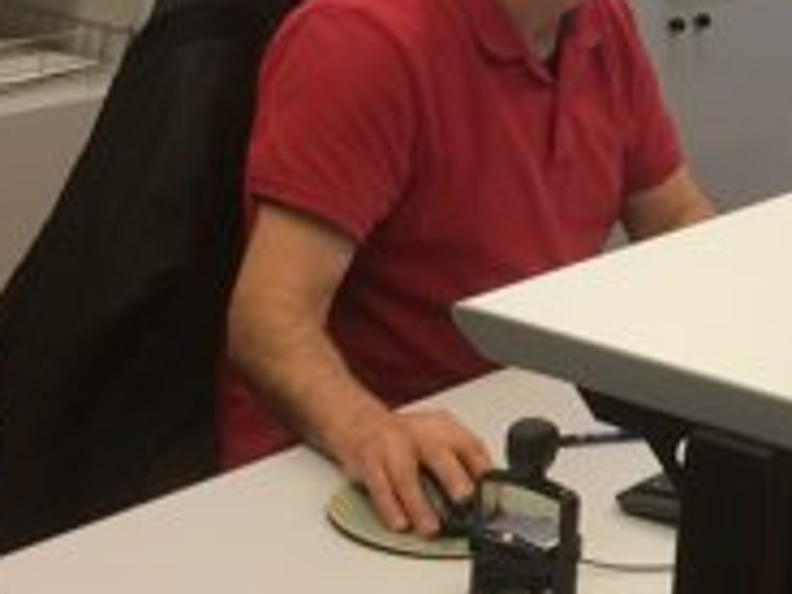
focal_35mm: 109
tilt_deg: -11.5
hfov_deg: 17.3
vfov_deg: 13.5
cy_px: 95
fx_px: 2494
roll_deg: -4.9
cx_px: 908
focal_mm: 4.15
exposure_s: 1/33
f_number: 2.2
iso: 40
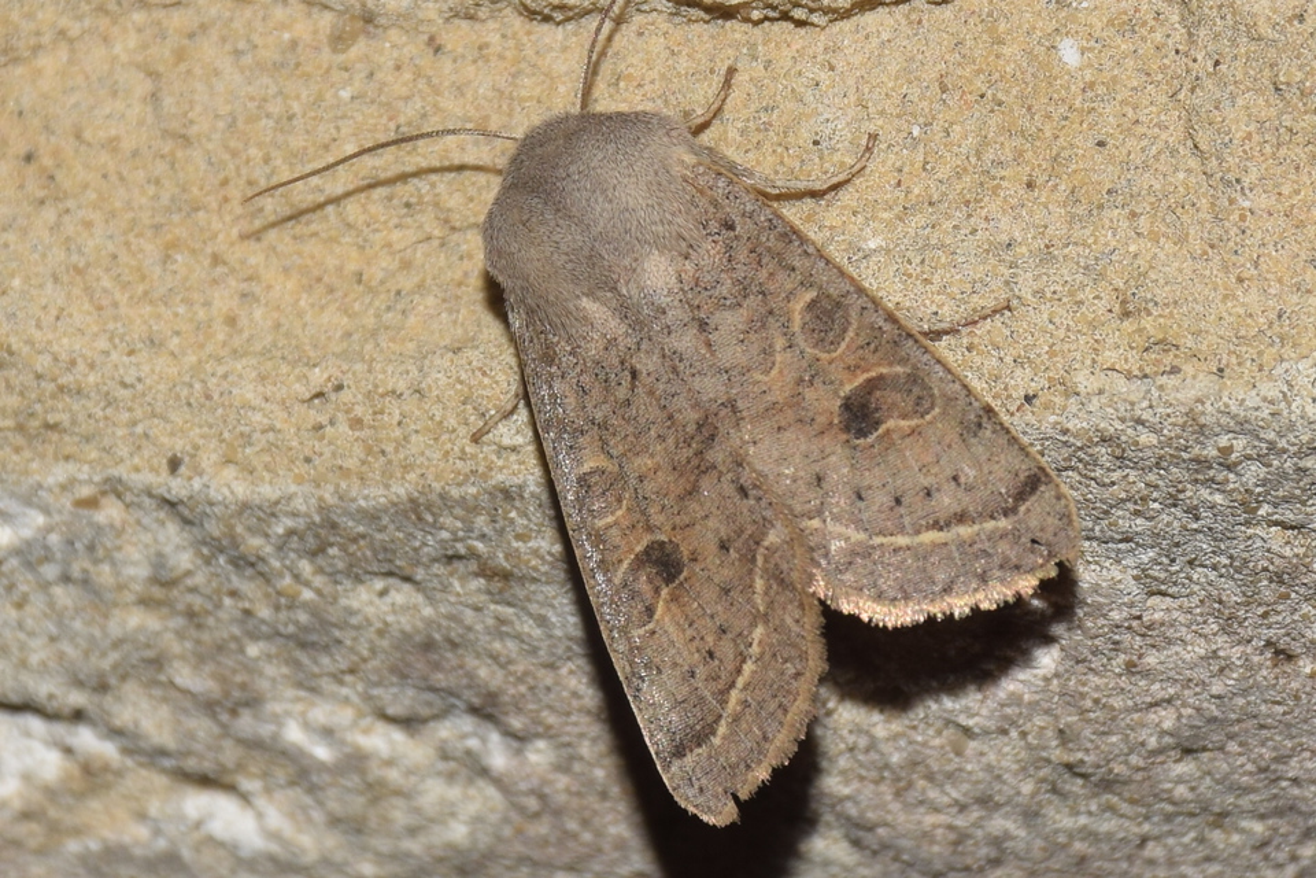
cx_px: 658
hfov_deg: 9.8
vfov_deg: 6.5
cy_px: 439
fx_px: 7676
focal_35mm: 210
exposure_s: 1/160
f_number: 13
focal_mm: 140
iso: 100
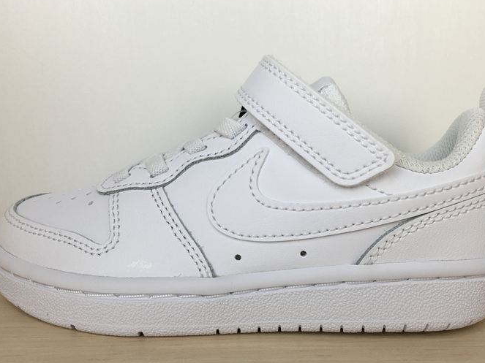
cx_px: 260
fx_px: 490
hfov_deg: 52.6
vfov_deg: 40.7
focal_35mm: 35
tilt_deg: -9.1
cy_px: 197
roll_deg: +0.2
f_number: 2.2
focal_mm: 4.15
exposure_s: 1/199
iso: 25
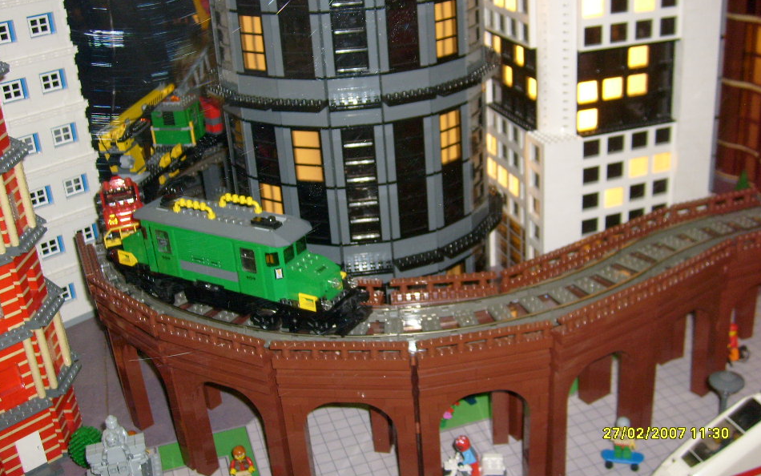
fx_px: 830
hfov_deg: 49.2
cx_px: 405
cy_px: 189
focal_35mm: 40
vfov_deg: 31.9
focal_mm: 5.8
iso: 100
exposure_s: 1/45
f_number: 2.8
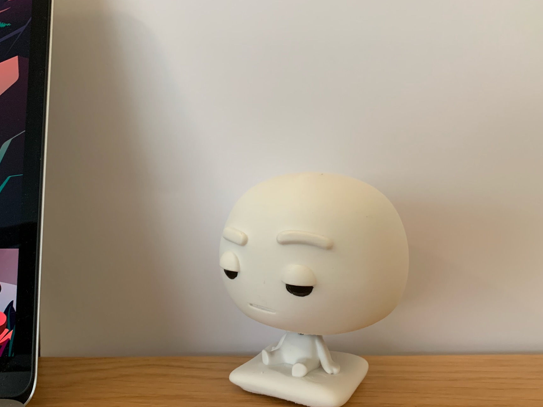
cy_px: 234
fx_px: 486
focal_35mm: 31
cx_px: 242
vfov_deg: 45.3
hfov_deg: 58.2
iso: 400
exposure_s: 1/44
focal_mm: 4.25
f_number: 1.8
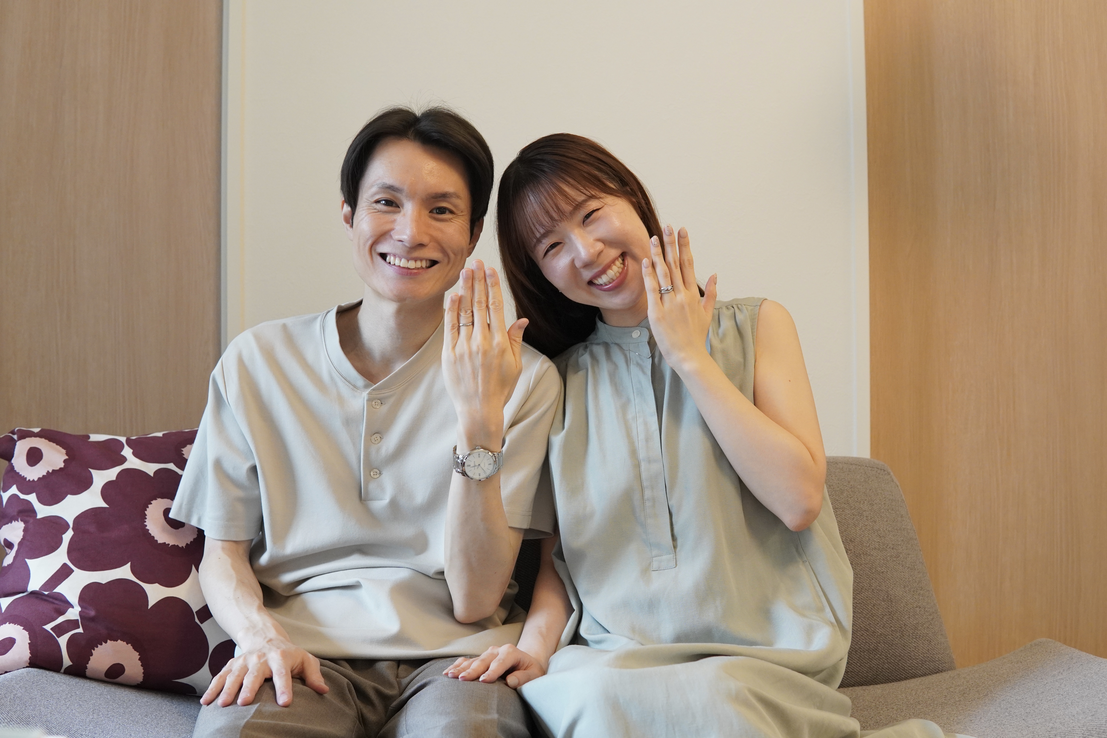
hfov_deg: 43.6
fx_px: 1384
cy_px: 369
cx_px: 554
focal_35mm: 45
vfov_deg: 29.9
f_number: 4
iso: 1600
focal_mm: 30
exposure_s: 1/50
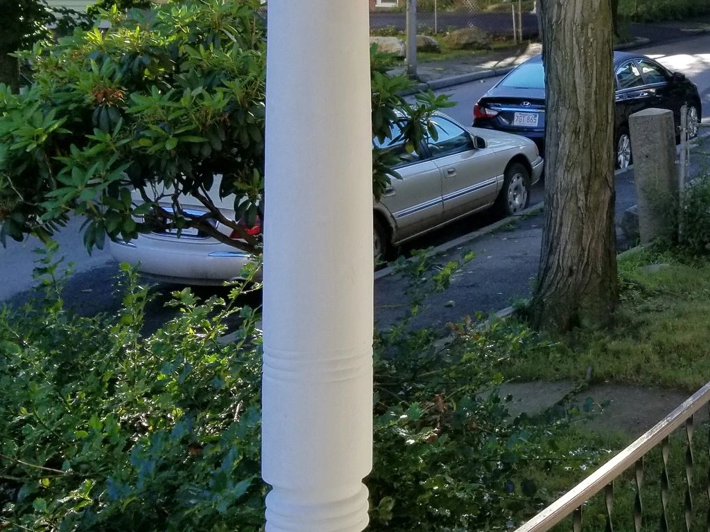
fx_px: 1333
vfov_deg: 22.4
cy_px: 135
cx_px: 728
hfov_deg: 27.9
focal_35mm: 65
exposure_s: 1/638
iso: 50
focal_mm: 4.25
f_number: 1.7
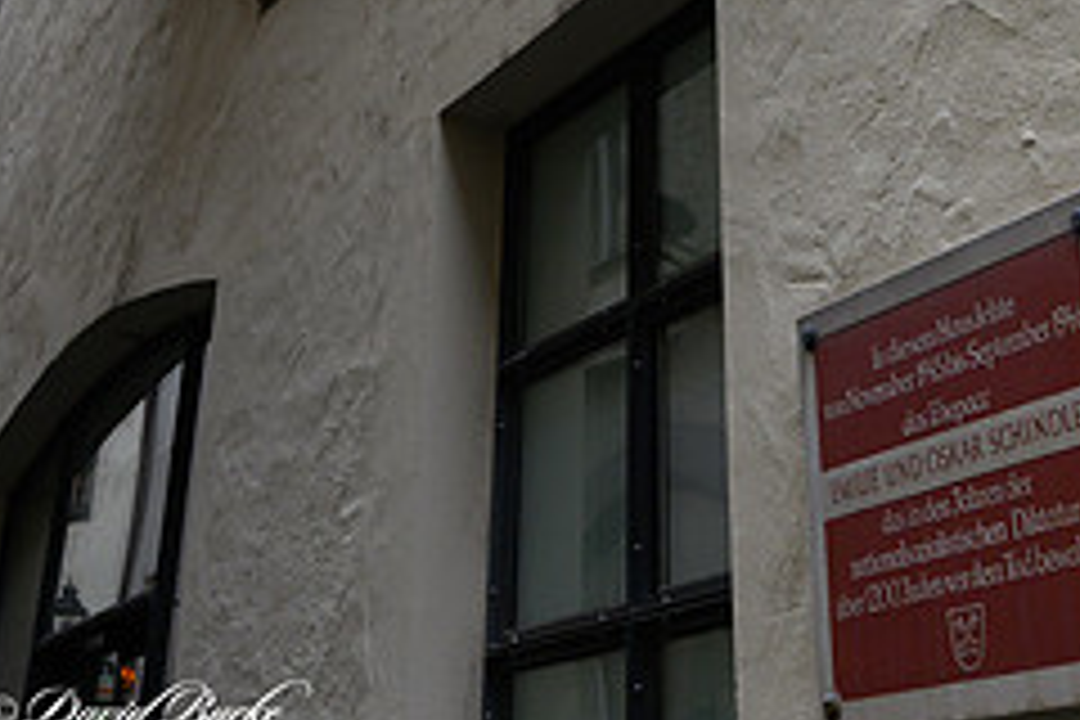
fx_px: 1770
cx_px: 660
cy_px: -202
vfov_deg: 21.0
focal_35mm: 59
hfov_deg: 33.8
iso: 450
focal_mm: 14
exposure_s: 1/200
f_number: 8
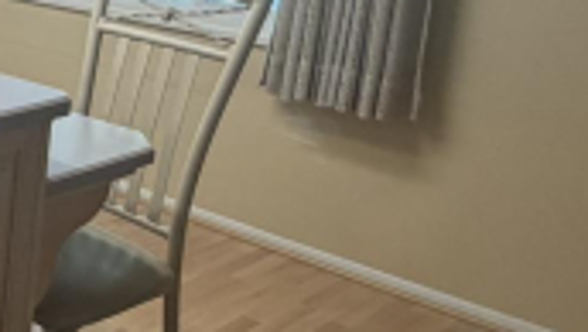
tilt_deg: -12.1
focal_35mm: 59
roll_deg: -0.4
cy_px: 38
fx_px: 920
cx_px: -262
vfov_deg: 20.1
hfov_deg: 26.8
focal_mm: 2.22
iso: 200
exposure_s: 1/120
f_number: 2.2
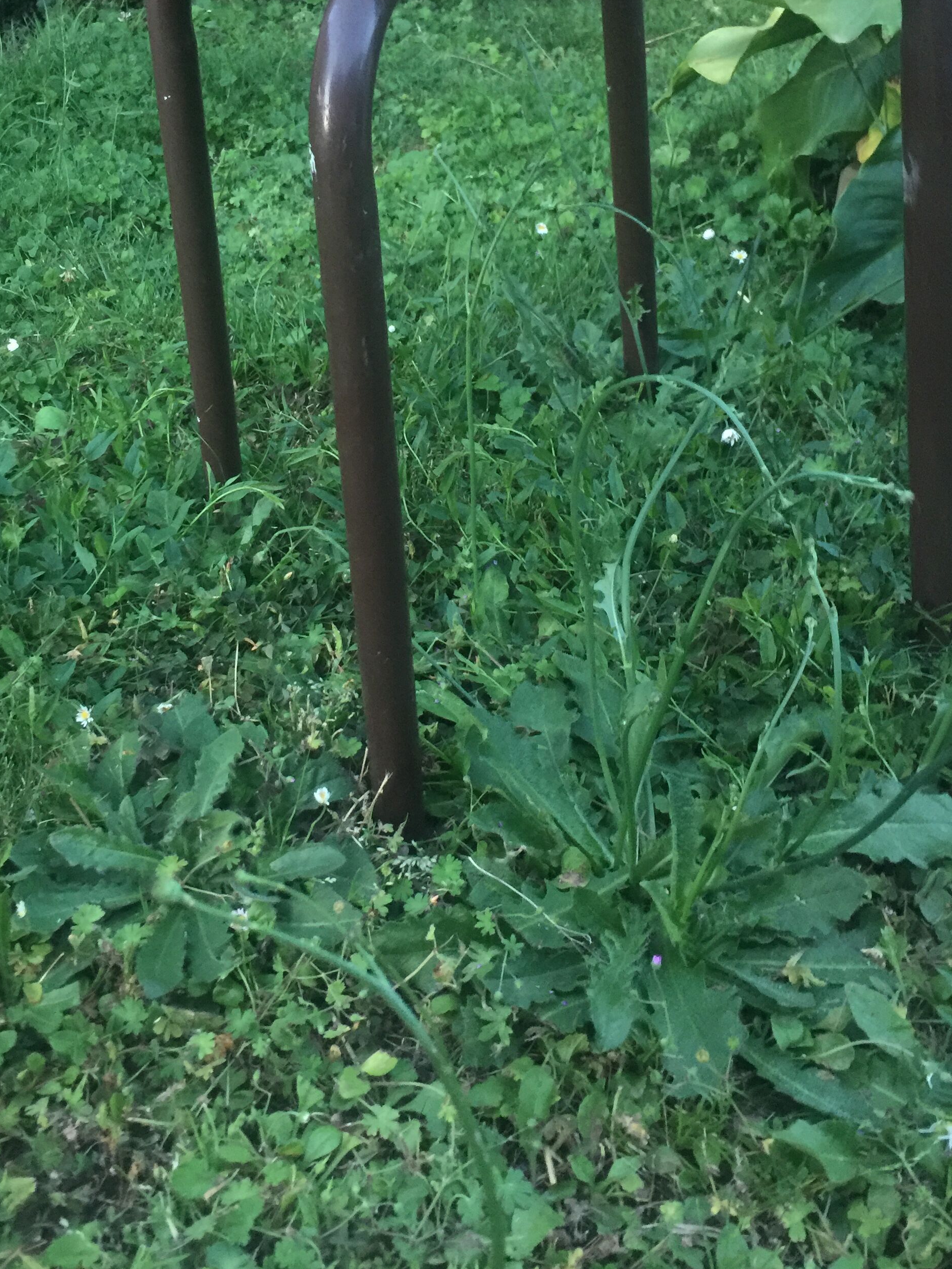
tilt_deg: -29.2
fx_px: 1394
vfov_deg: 48.5
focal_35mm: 38
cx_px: 402
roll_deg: -1.2
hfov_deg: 37.6
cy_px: 481
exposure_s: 1/10
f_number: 2.2
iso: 125
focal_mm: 4.15
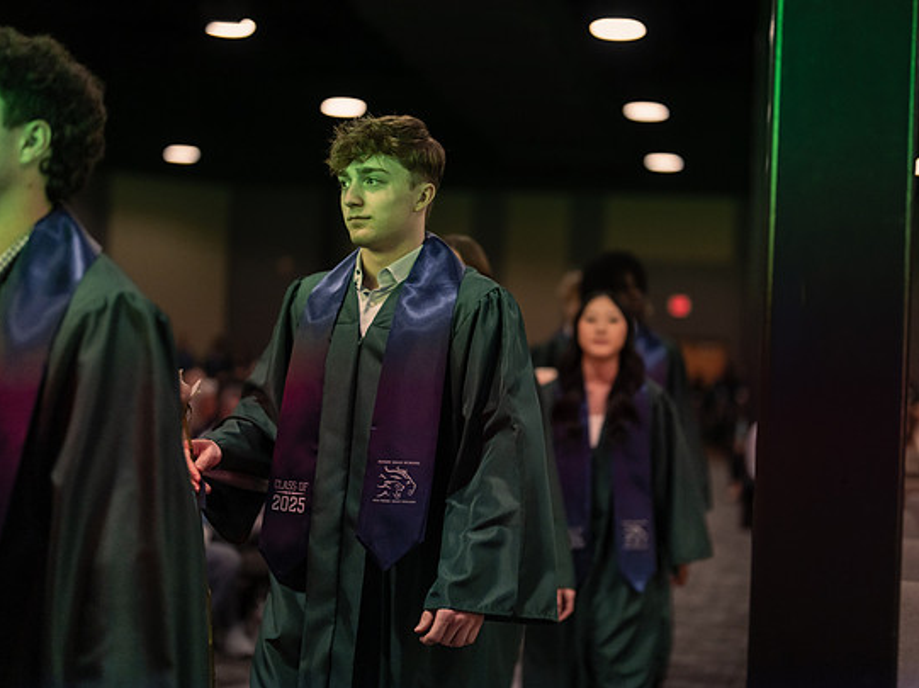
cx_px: 476
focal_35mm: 56
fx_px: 1486
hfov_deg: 34.4
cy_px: 338
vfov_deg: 26.1
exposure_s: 1/500
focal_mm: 50
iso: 1250
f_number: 1.2
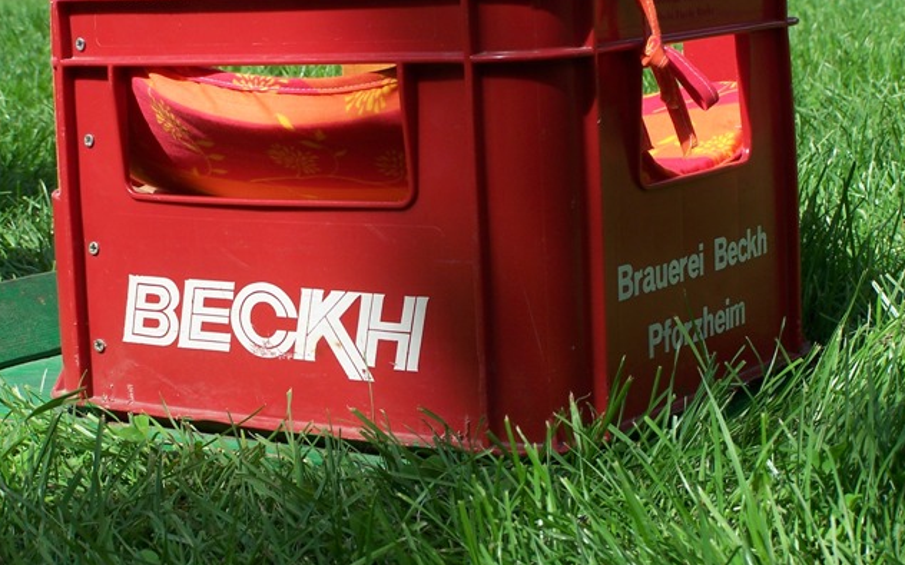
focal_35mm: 88
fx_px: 2170
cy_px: 259
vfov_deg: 14.8
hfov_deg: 23.6
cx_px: 457
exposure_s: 1/500
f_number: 4.5
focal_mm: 13.7
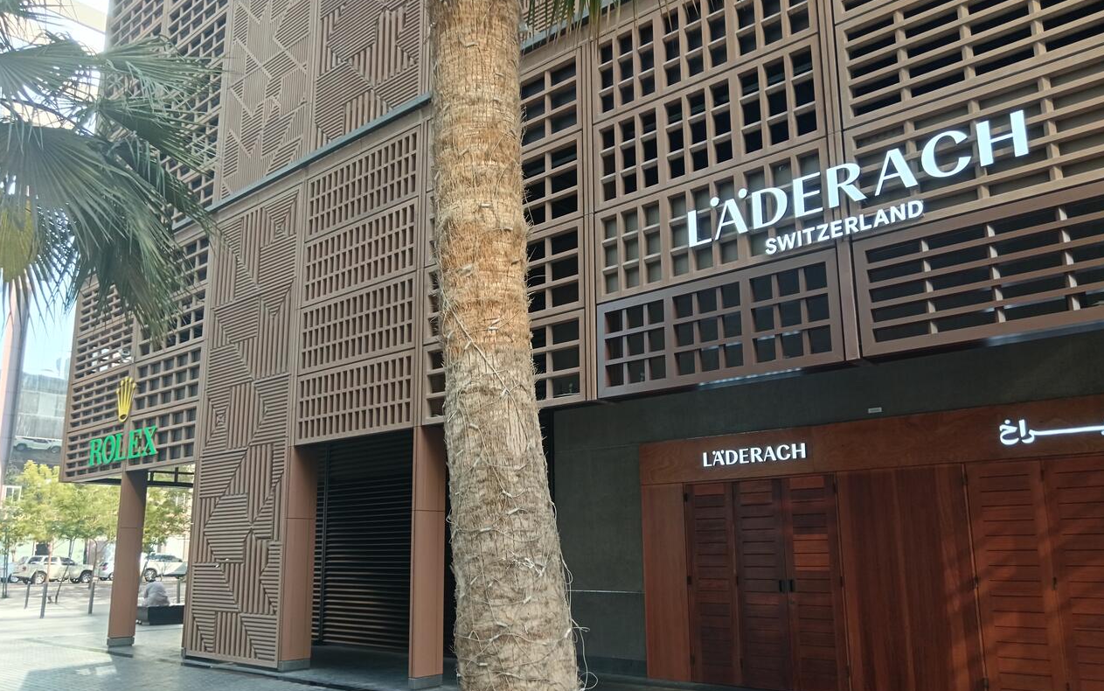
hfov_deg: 64.6
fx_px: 873
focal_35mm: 29
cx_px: 555
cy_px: 380
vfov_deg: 43.1
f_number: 1.9
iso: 144
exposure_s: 1/100
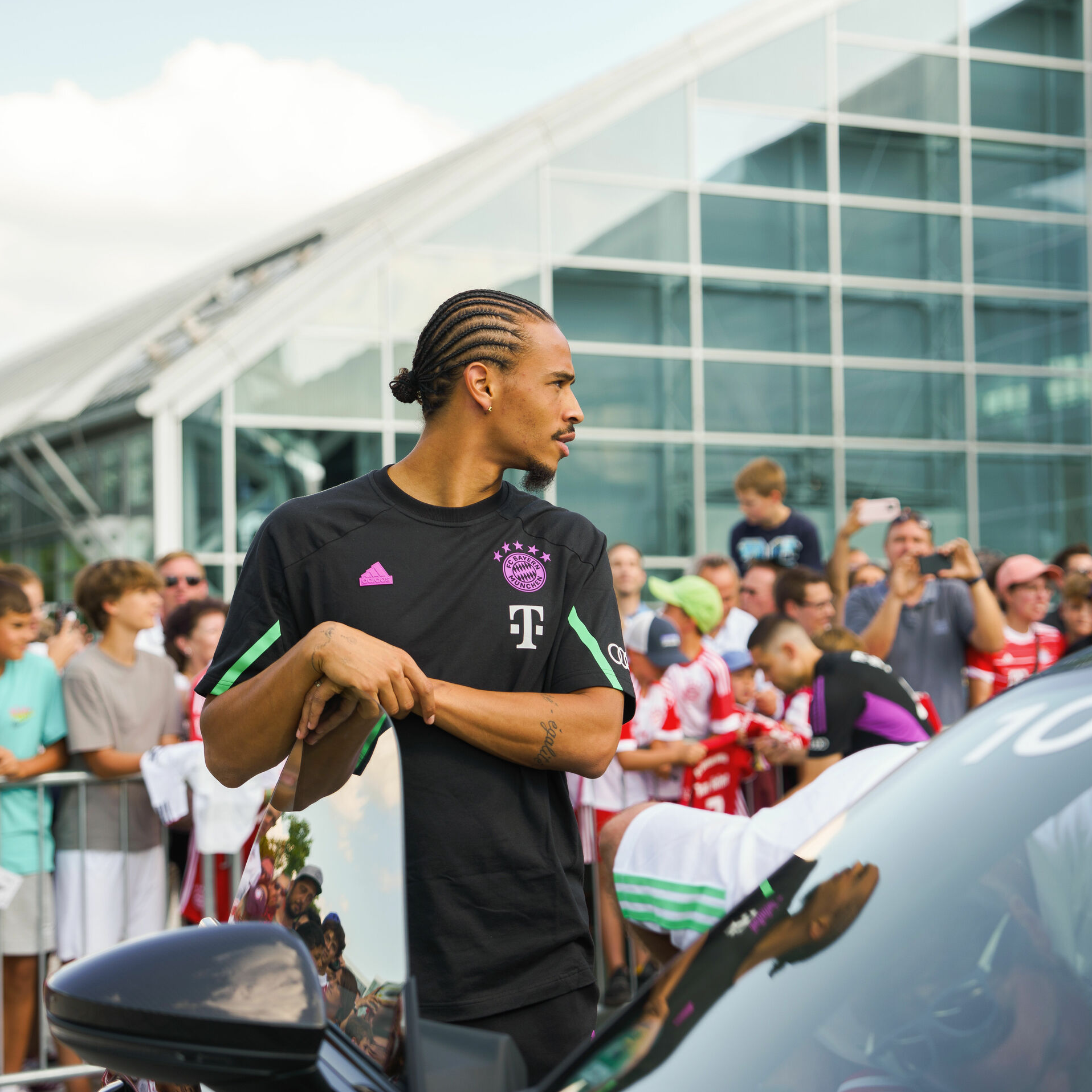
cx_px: 629
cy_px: 546
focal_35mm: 69
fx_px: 2463
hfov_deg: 25.0
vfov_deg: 25.0
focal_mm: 54
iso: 100
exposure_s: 1/320
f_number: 2.8
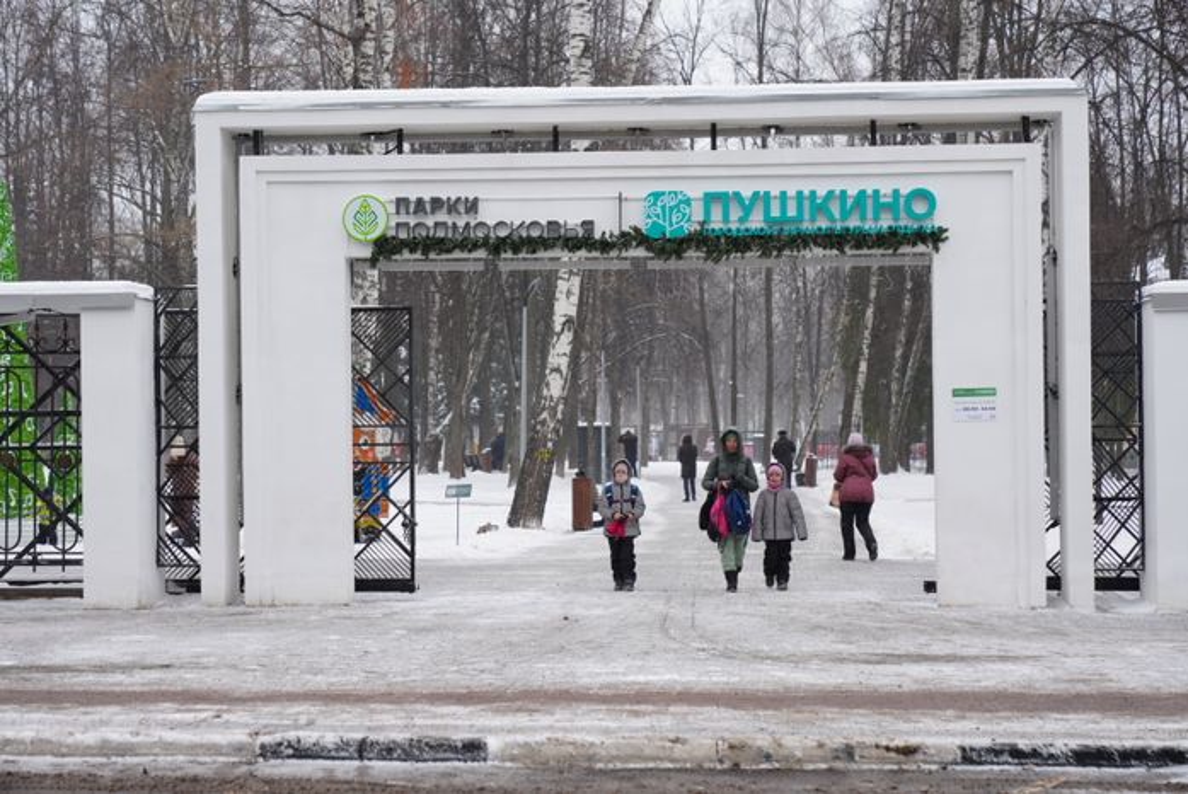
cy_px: 397
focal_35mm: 70
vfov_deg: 19.5
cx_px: 594
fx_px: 2312
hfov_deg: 28.8
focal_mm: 70
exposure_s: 1/500
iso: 800
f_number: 4.5
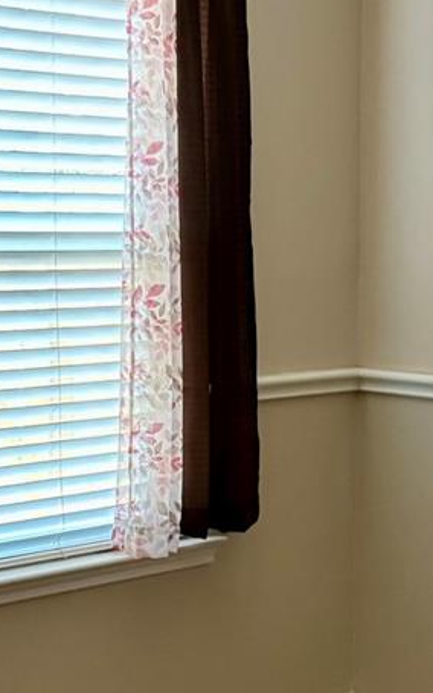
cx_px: 380
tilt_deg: -6.9
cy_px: 474
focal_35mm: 93
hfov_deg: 13.9
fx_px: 1758
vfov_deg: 22.2
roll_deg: -1.3
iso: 400
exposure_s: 1/60
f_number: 1.6
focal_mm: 5.96
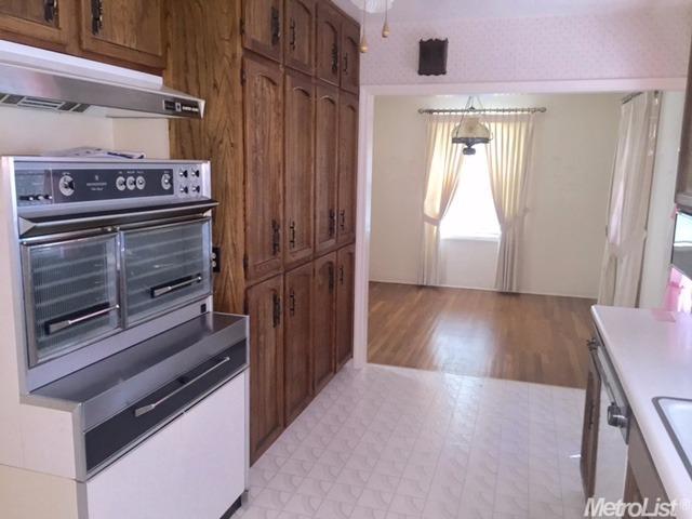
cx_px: 346
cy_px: 260
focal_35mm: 29
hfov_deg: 61.7
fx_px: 580
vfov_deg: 48.2
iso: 160
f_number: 2.2
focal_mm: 4.15
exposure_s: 1/16
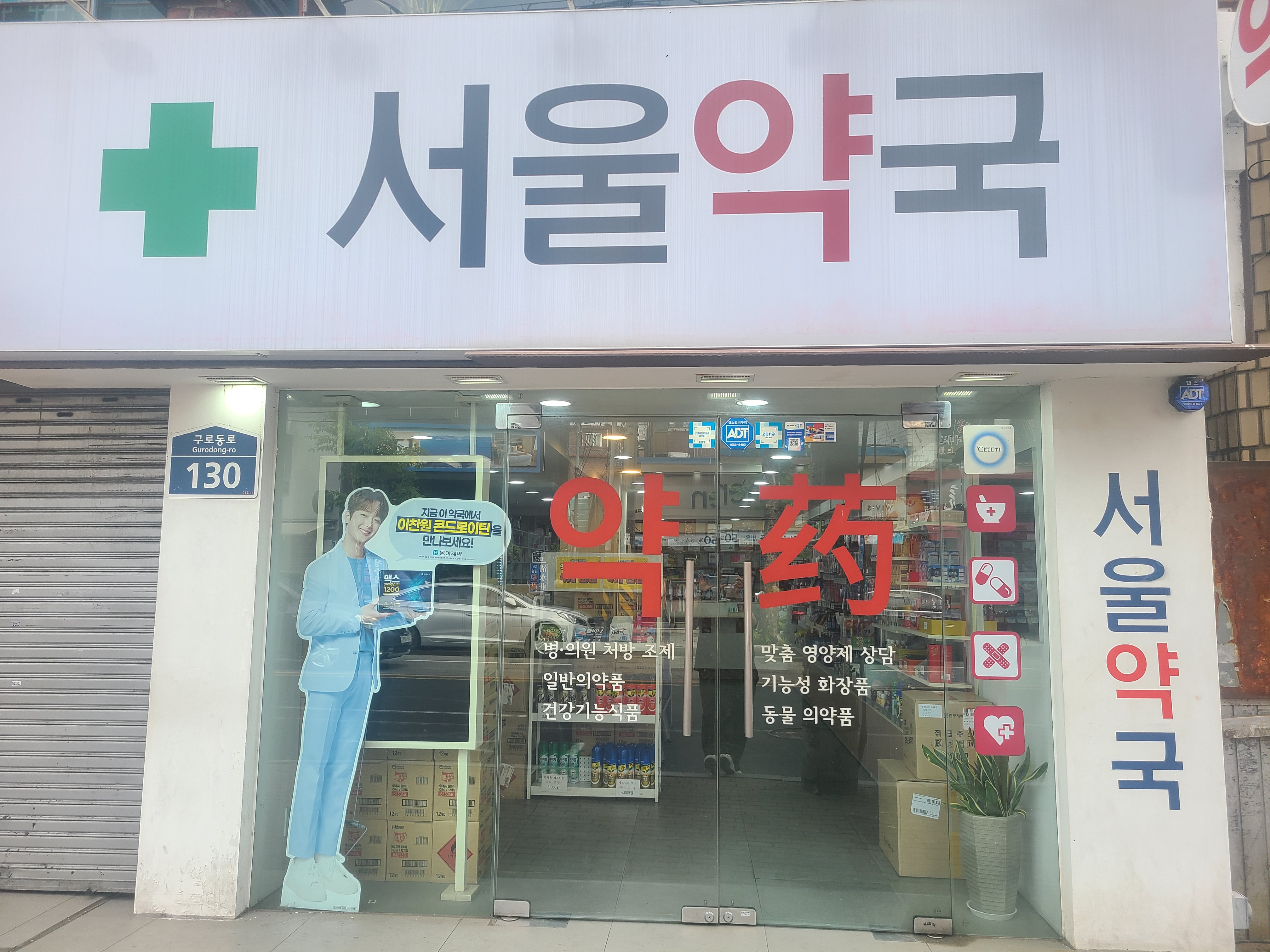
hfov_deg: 67.3
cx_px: 635
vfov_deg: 53.1
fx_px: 954
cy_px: 476
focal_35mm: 26
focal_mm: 5.4
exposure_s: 1/330
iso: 40
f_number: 1.8
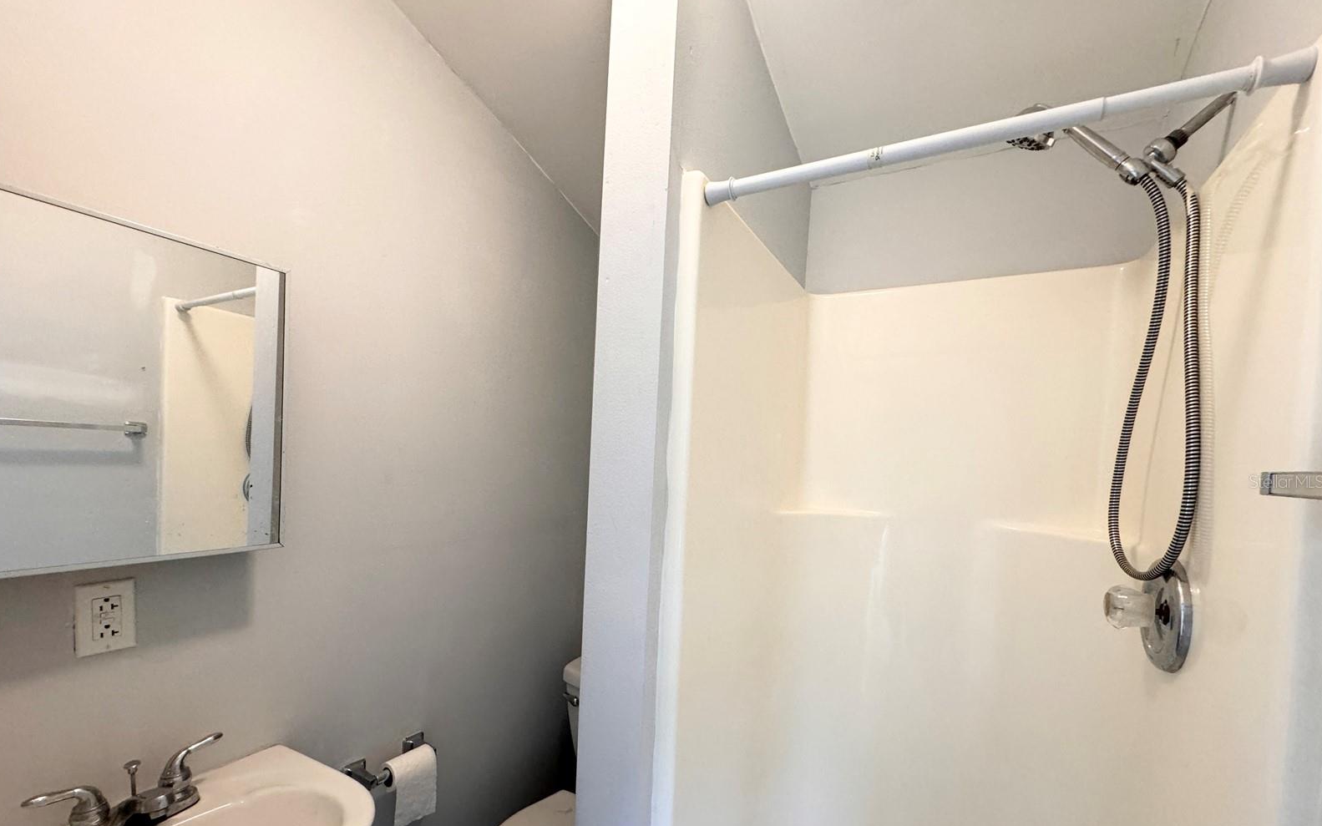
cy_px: 481
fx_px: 540
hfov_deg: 101.5
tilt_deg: -2.4
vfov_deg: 74.2
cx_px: 660
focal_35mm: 15
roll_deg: -1.5
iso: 250
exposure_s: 1/120
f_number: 2.2
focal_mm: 2.22
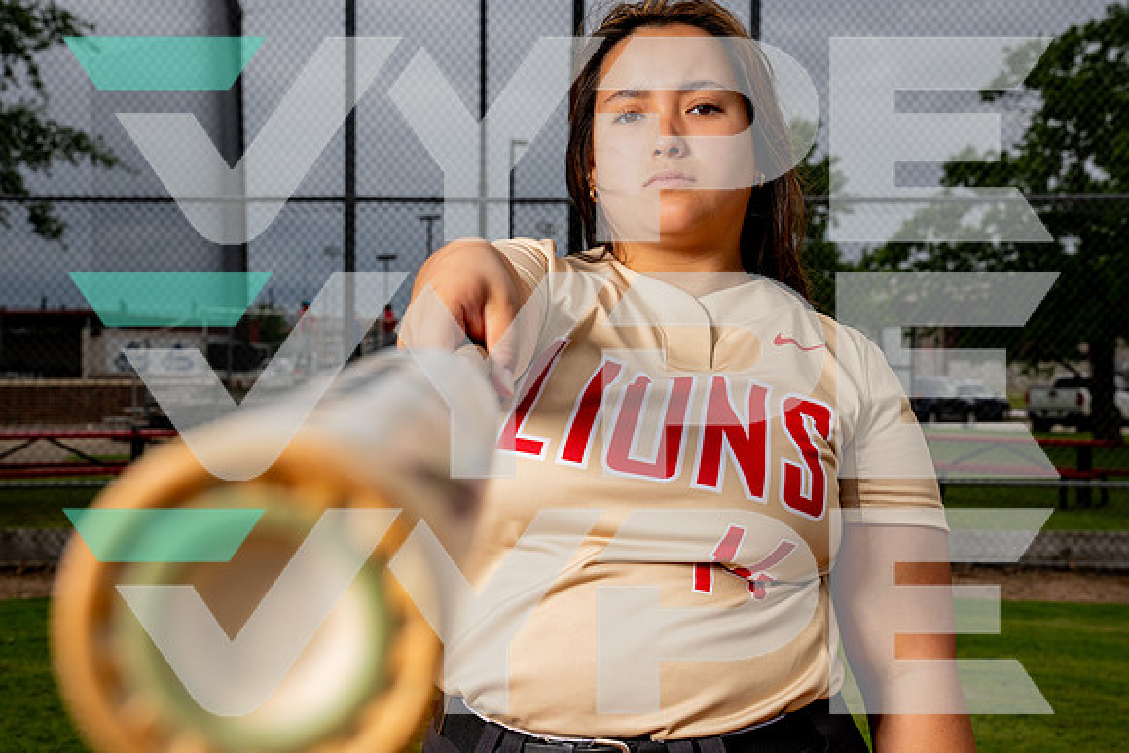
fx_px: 1715
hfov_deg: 36.4
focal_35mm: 55
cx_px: 558
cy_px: 374
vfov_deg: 24.8
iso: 50
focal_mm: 51
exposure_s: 1/250
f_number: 8
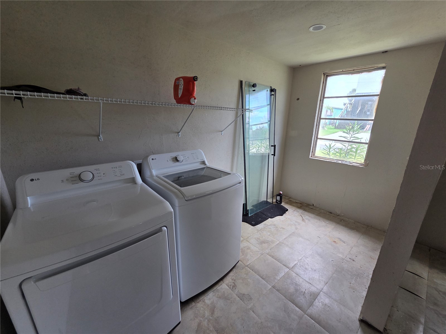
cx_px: 223
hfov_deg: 106.2
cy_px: 167
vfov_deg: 89.9
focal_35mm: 13
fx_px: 167
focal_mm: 2.2
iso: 80
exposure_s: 1/120
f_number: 2.2
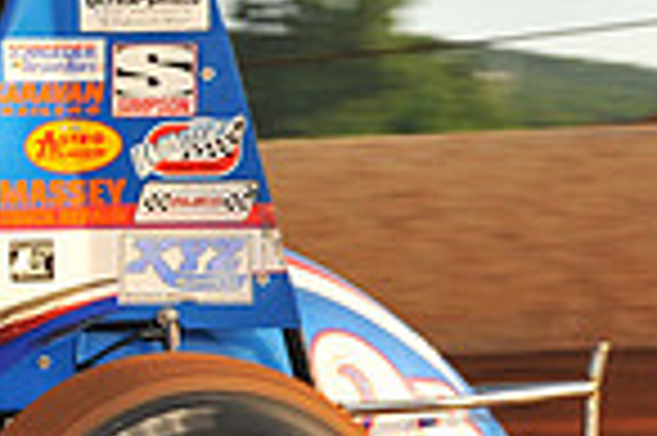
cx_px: -459
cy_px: 279
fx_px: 5068
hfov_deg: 7.2
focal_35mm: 278
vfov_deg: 4.9
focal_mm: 70
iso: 500
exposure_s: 1/320
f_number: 10
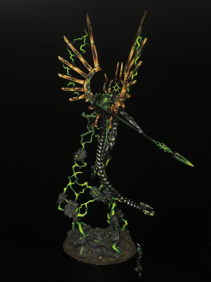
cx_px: 106
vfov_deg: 39.7
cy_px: 141
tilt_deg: -10.8
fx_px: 390
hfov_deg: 30.3
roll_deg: -4.4
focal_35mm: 48
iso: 500
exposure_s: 1/40
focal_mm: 6.86
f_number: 1.78
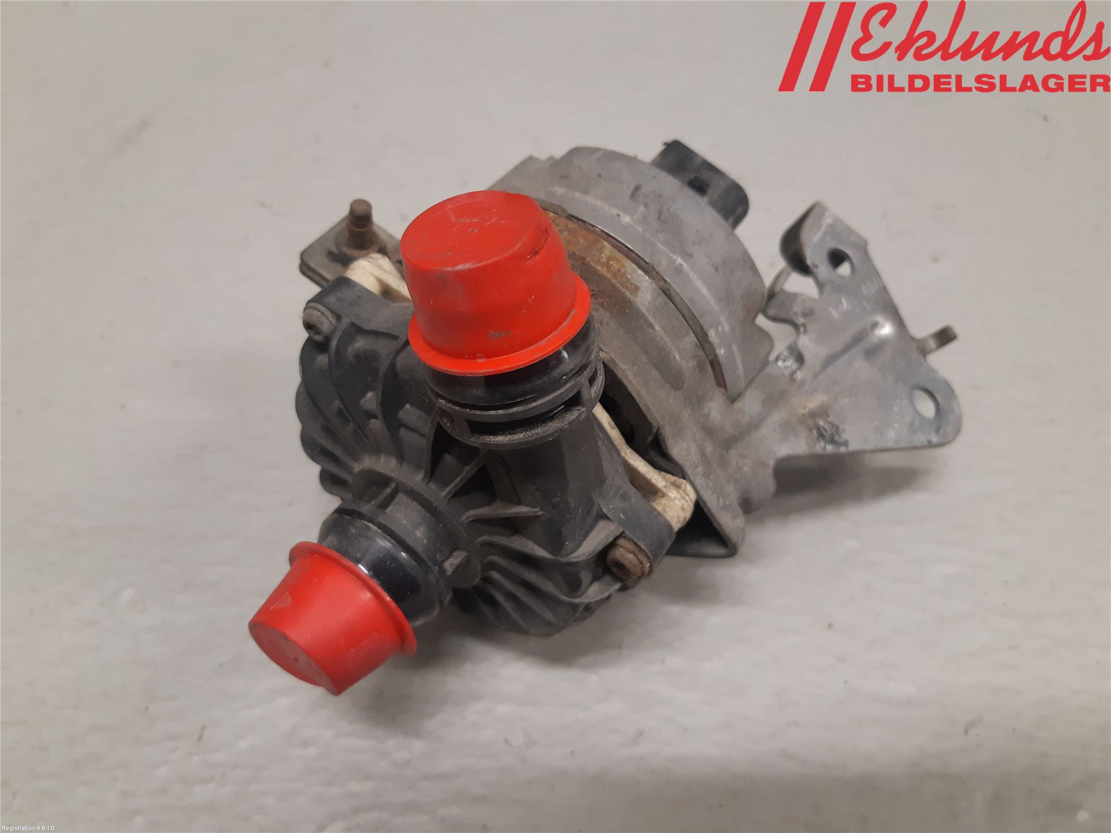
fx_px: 834
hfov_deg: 67.3
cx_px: 556
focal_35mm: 26
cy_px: 416
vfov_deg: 53.1
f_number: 1.7
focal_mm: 3.93
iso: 160
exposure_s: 1/50
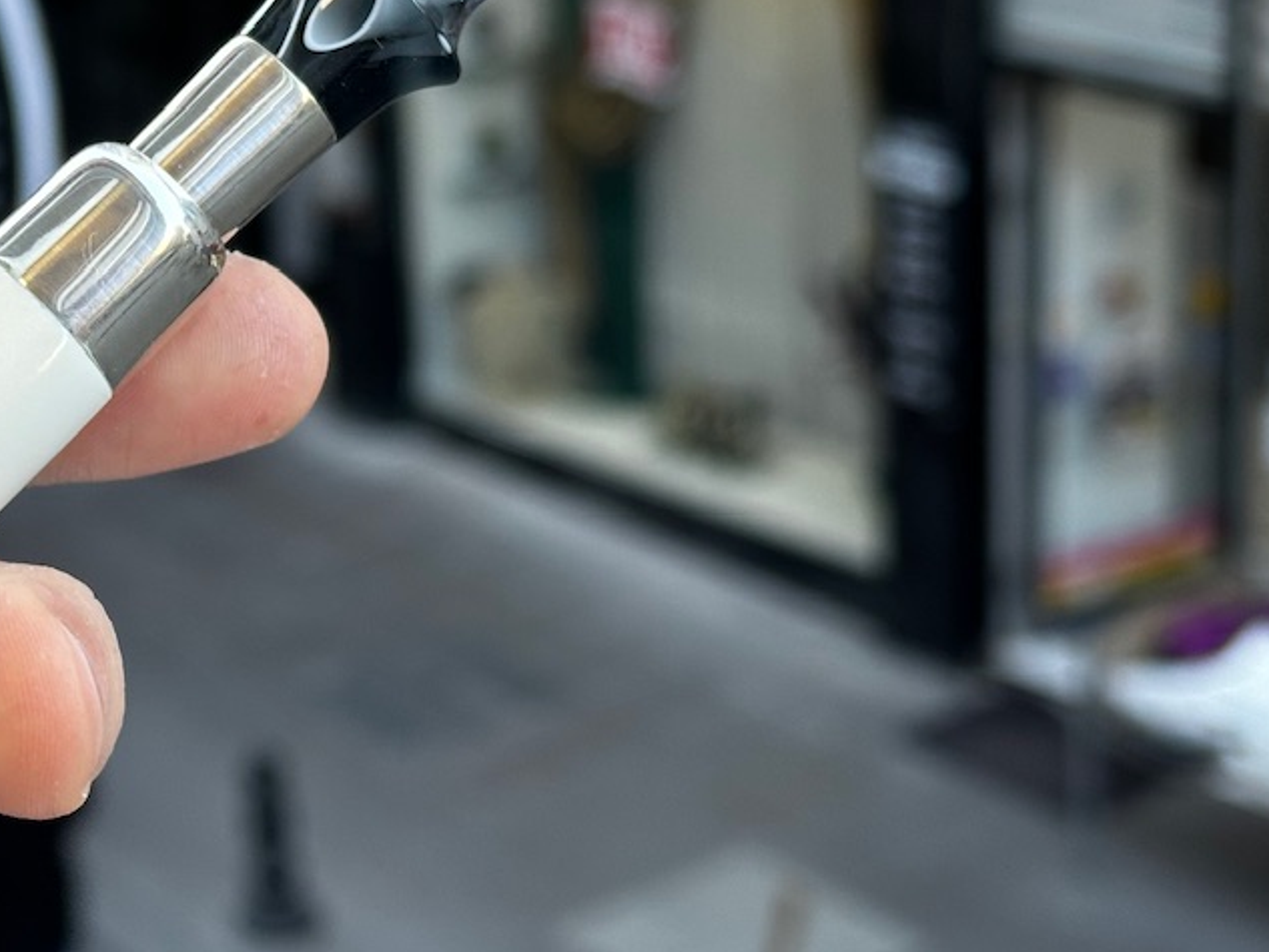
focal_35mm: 97
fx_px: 3557
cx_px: 38
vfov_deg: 15.2
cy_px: 345
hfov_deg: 19.7
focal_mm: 6.86
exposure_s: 1/100
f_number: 1.78
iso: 50
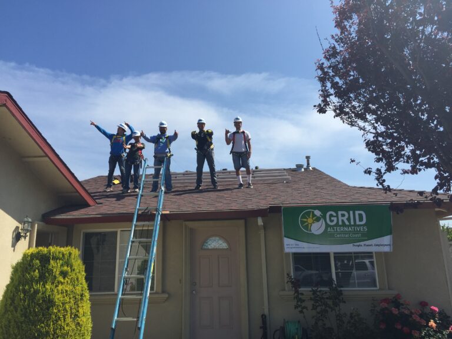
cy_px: 170
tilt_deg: +13.5
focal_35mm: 29
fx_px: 379
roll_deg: +0.9
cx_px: 226
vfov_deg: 48.2
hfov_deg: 61.7
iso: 32
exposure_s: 1/2326
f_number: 2.2
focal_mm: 4.15
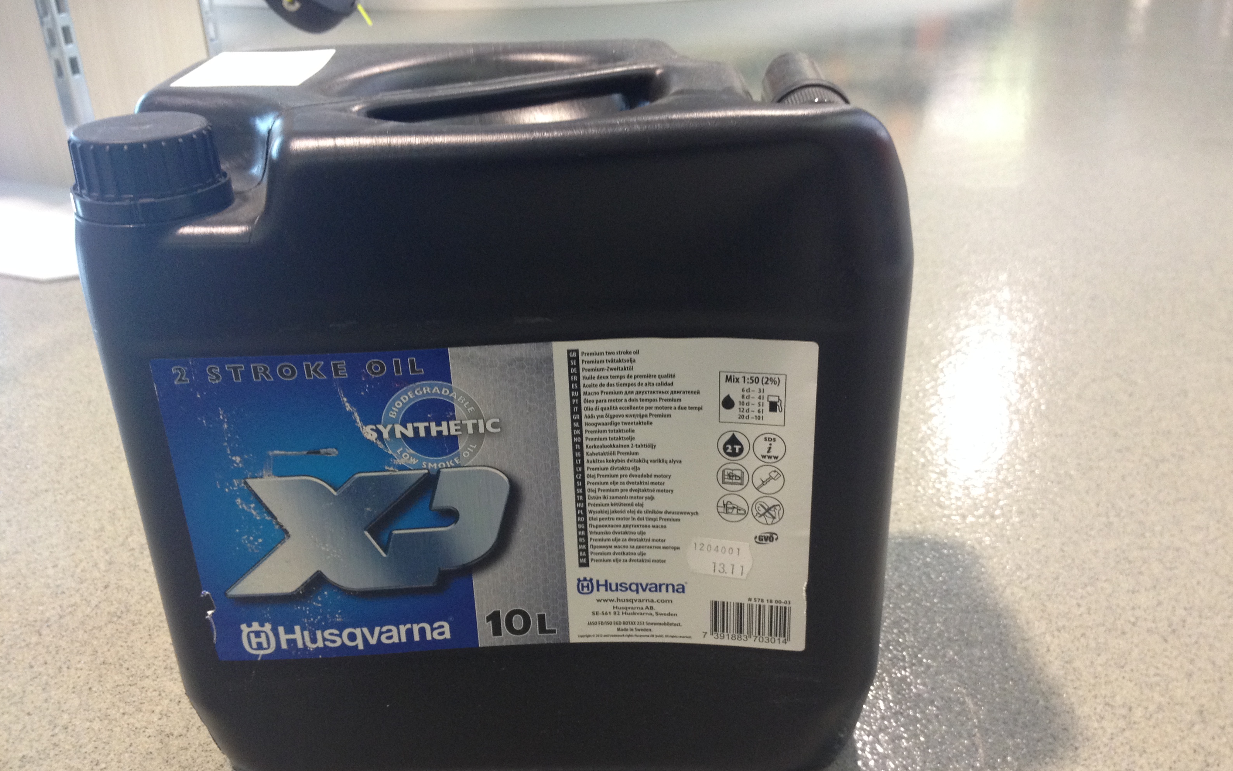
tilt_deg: -30.9
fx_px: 1277
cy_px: 469
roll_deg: +3.3
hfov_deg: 51.5
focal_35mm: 38
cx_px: 620
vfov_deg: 33.5
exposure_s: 1/20
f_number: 2.4
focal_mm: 4.28
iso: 160
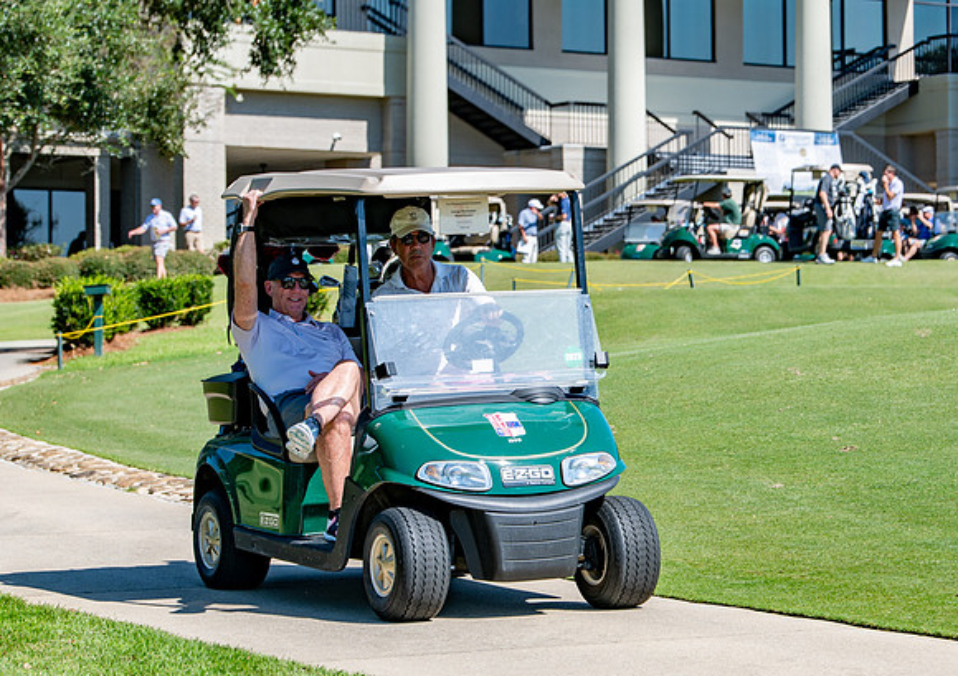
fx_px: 3985
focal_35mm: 147
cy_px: 299
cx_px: 653
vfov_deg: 9.7
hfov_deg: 13.7
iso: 125
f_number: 5
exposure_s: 1/640
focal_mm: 105
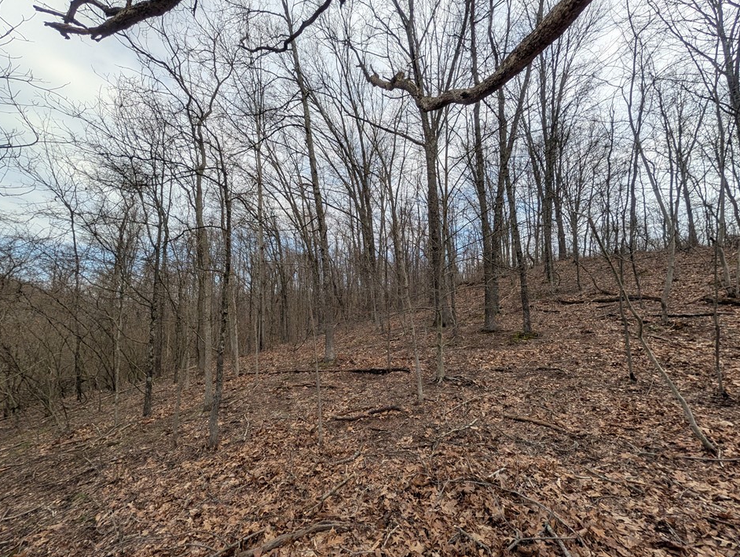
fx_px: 278
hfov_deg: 106.1
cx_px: 365
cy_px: 286
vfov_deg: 90.0
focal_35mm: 13
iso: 50
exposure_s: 1/2439
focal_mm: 2.02
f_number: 1.7
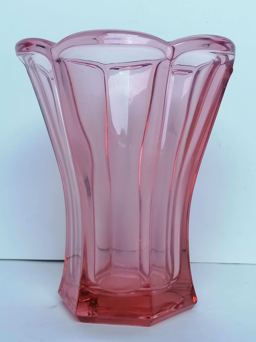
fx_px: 582
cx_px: 128
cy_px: 171
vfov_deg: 32.7
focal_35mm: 59
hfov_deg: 24.8
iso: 100
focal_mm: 4.75
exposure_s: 1/50
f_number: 1.8
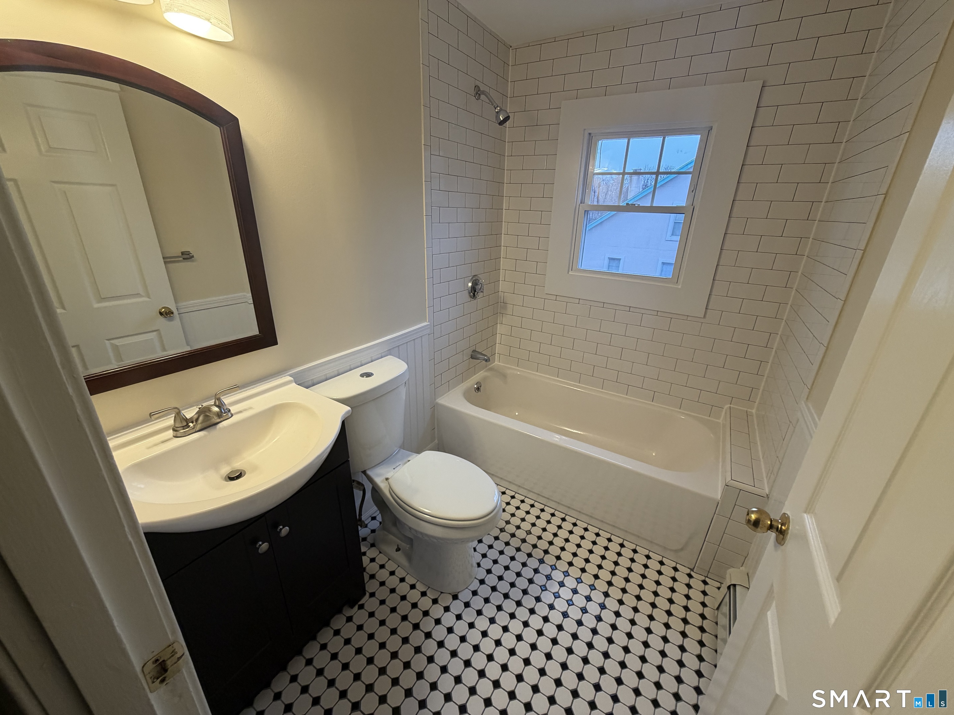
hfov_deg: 102.1
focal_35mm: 14
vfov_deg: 85.7
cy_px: 358
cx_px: 477
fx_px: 386
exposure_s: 1/120
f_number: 2.2
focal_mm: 2.22
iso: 160
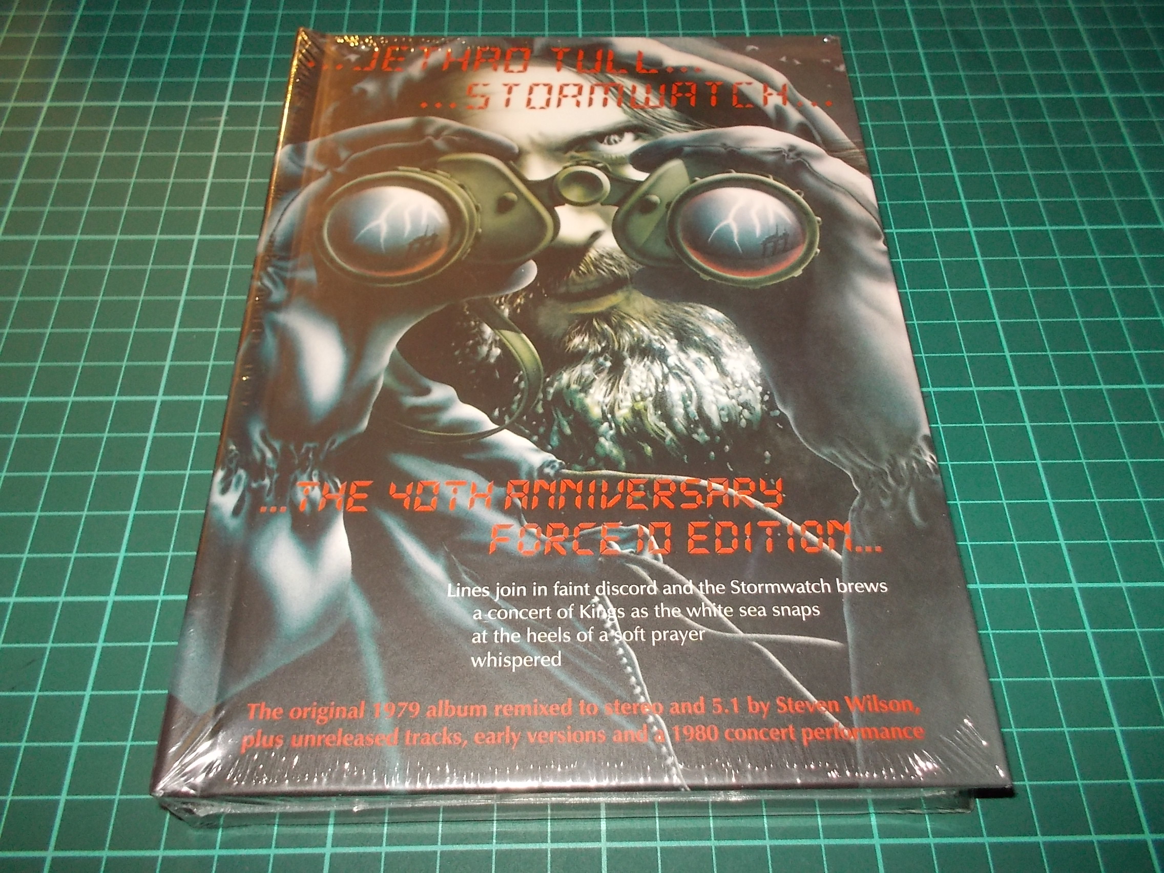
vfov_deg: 48.2
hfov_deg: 61.7
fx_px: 975
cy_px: 436
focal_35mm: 29
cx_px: 582
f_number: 3.3
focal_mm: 4.1
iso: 200
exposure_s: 1/30
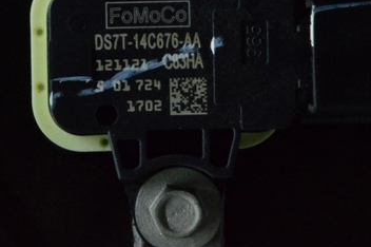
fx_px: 1543
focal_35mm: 150
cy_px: 52
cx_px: 169
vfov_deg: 9.1
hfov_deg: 13.7
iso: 6400
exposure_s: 1/25
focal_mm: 55
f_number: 36
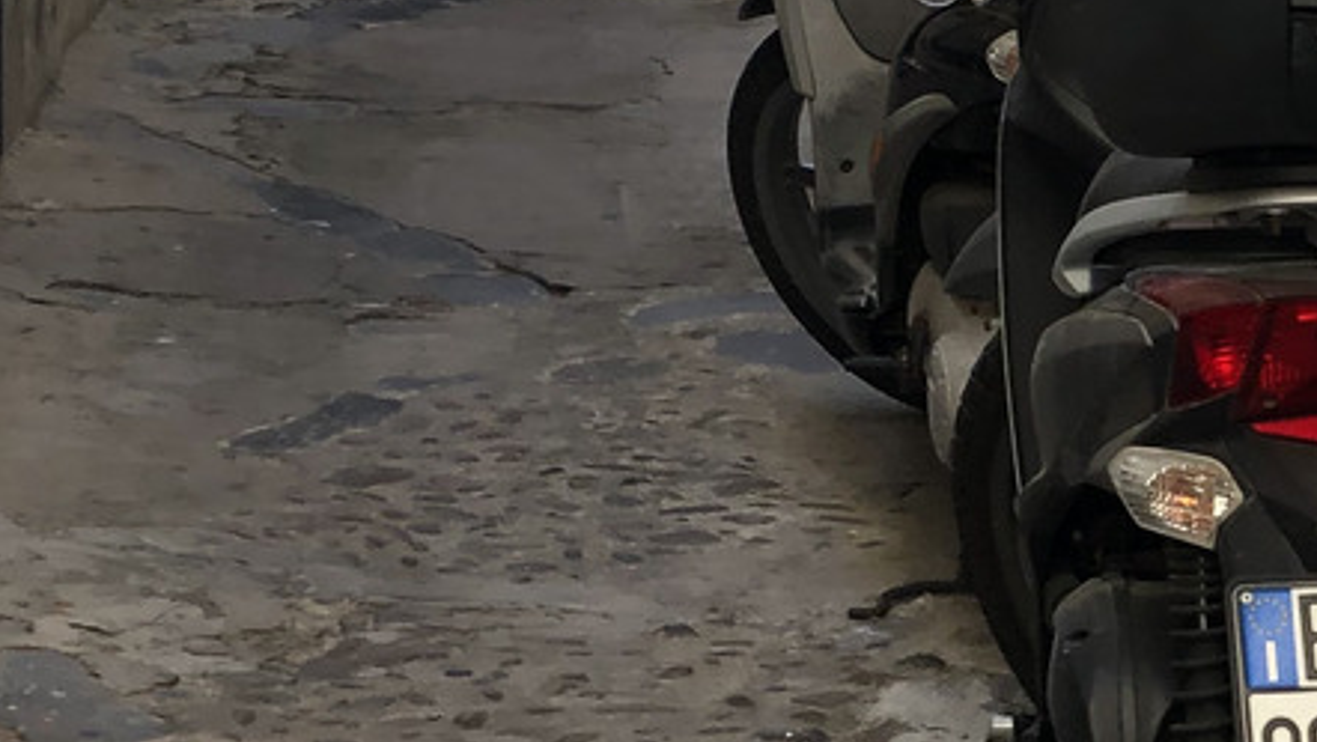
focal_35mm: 205
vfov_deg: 5.7
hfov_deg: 10.5
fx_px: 7162
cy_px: -924
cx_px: 593
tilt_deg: +2.6
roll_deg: +2.1
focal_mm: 6
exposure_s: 1/120
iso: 16
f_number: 2.4
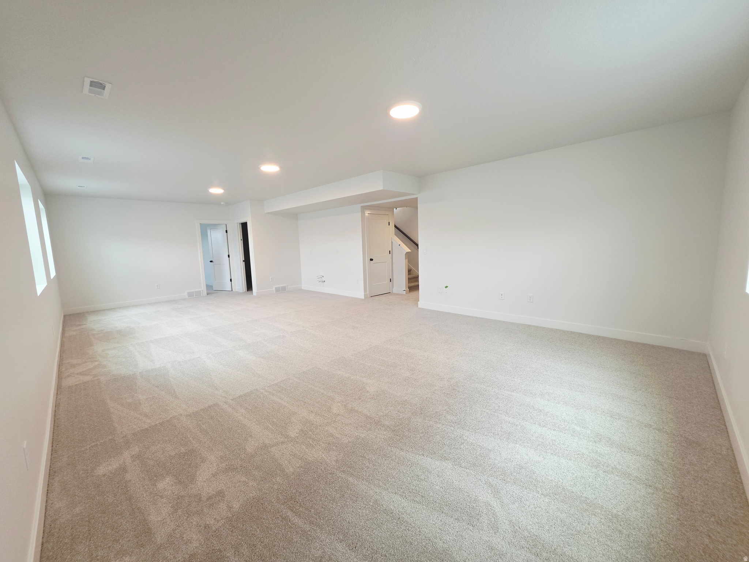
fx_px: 281
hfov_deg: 106.2
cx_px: 374
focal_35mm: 13
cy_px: 281
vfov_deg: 89.9
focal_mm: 2.2
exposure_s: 1/120
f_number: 1.9
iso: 100
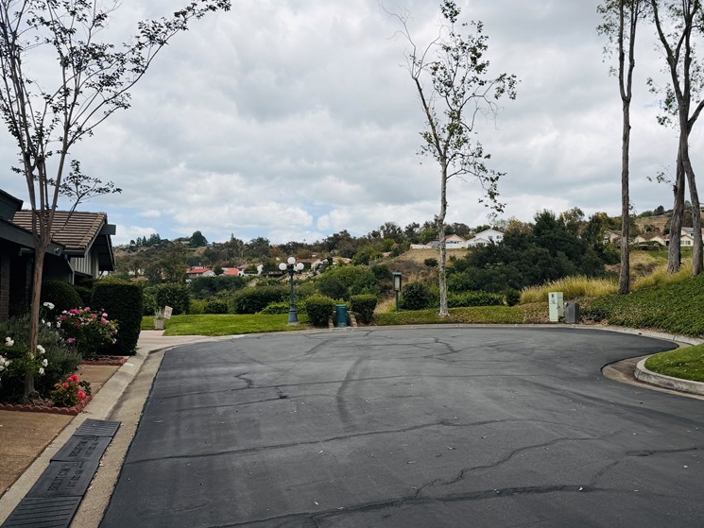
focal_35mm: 33
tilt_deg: +1.9
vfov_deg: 43.0
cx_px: 450
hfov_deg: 54.6
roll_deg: +0.9
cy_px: 266
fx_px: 671
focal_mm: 6.76
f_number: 1.78
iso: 80
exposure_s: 1/5714
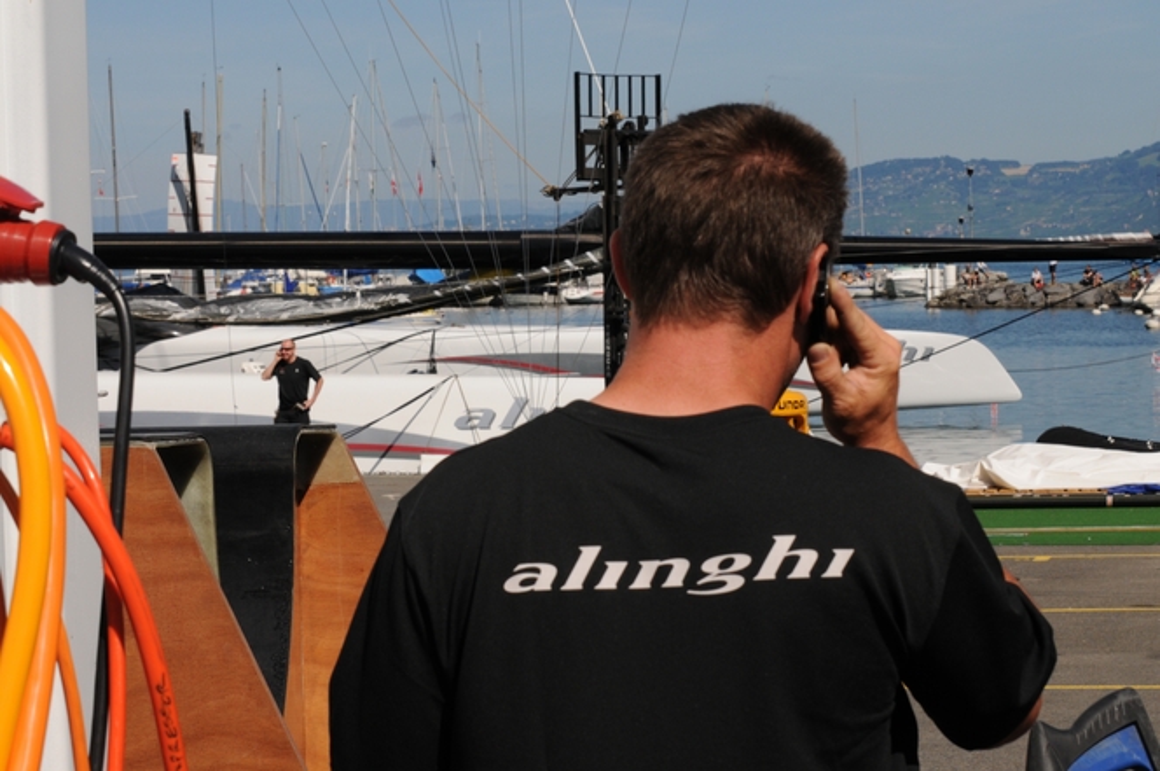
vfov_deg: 13.0
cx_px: 580
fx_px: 3379
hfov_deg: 19.5
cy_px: 386
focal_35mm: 105
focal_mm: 70
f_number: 13
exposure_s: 1/640
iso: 400
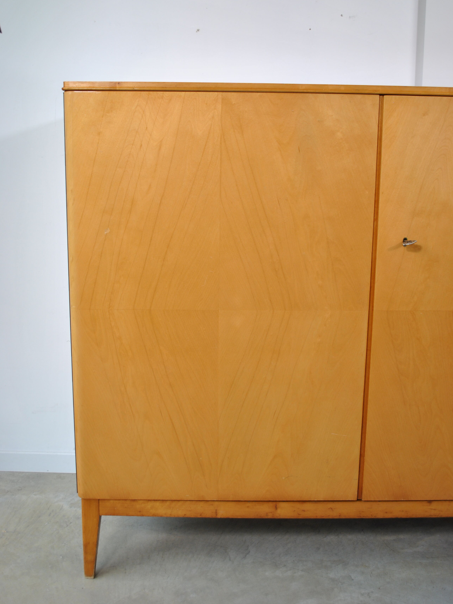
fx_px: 628
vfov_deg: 51.2
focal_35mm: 36
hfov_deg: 39.7
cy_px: 264
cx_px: 225
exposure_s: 1/50
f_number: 4.5
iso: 200
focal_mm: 22
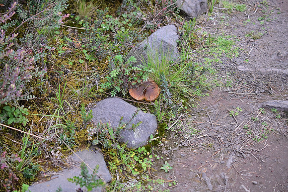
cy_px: 96
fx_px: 480
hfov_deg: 33.4
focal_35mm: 60
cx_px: 144
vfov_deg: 22.6
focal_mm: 60
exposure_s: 1/1600
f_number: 4.5
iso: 800
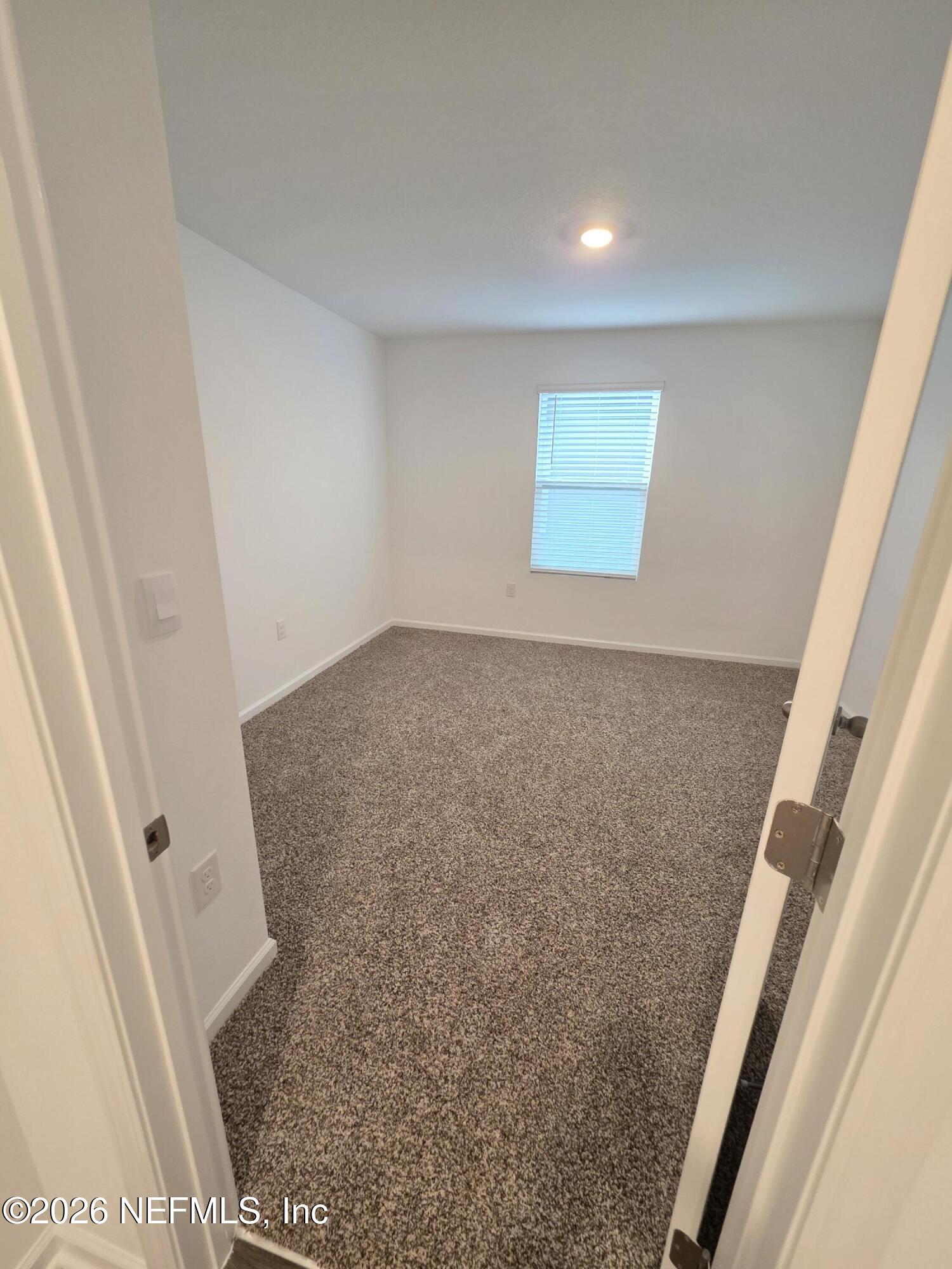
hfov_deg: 89.9
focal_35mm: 13
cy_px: 634
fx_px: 477
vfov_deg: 106.2
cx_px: 476
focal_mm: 2.2
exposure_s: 1/60
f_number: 1.9
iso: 400
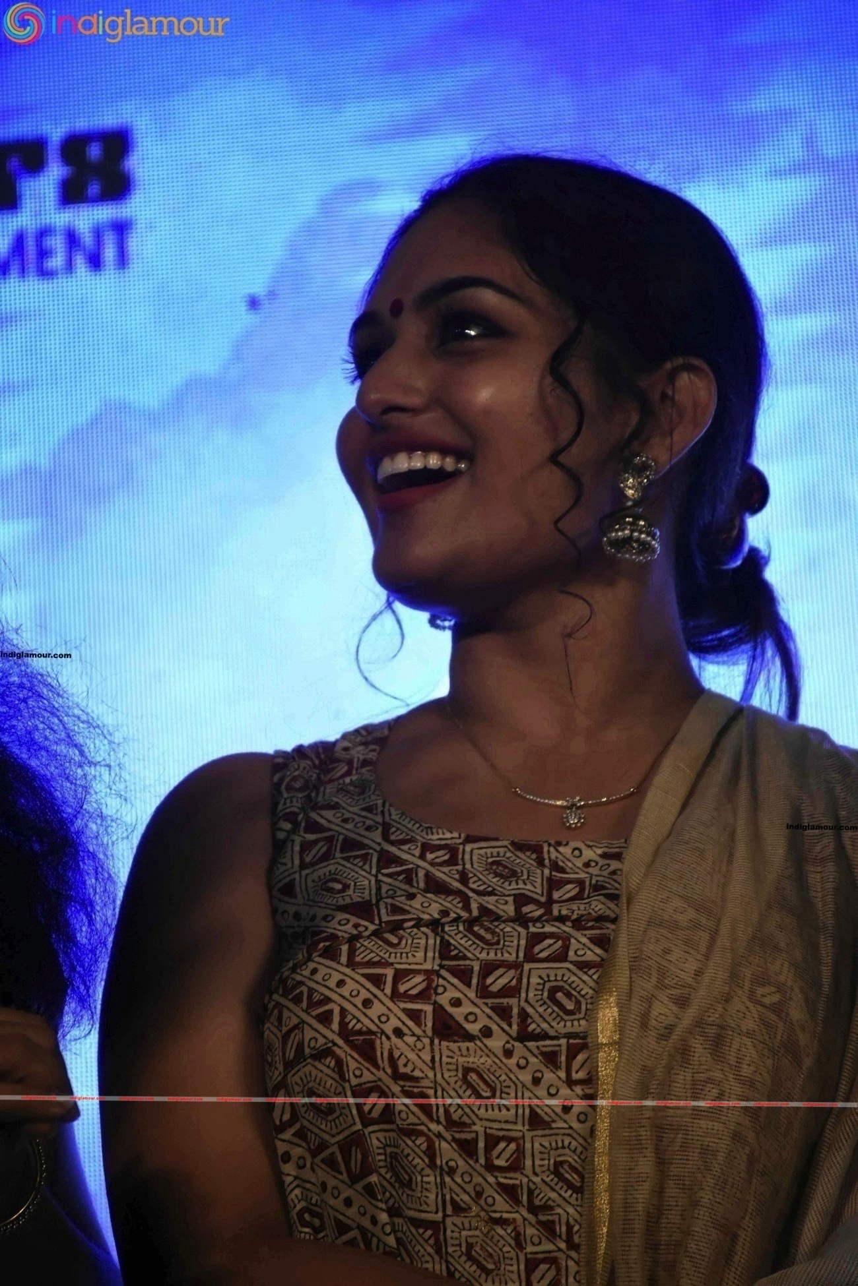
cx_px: 429
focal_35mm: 210
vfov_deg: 9.8
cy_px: 643
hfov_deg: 6.5
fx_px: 7507
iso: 3200
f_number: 5.6
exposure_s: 1/320
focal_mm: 140
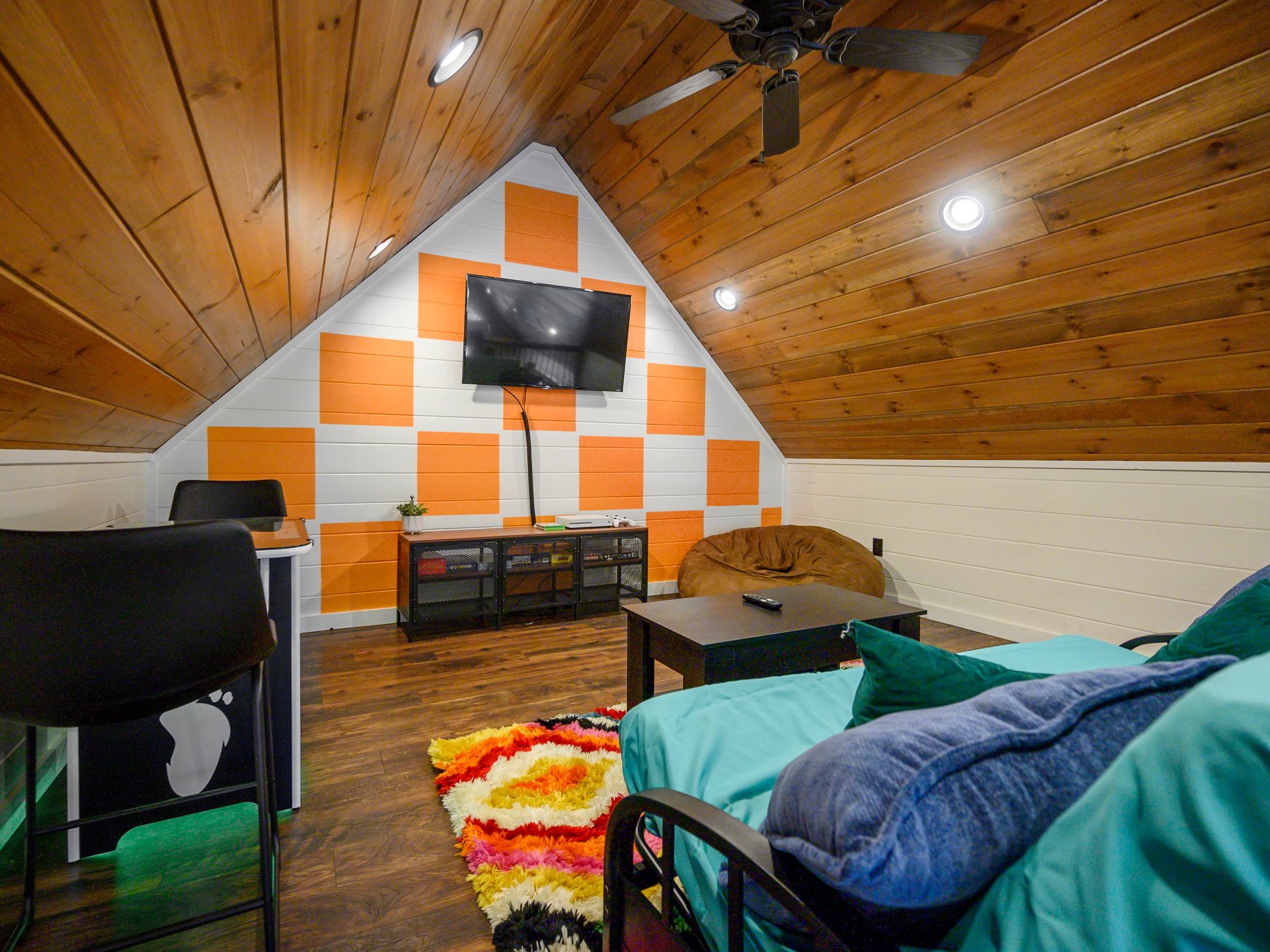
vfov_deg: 78.1
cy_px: 465
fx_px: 587
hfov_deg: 94.3
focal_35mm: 16
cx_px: 586
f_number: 4
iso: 500
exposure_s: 1/100
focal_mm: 14
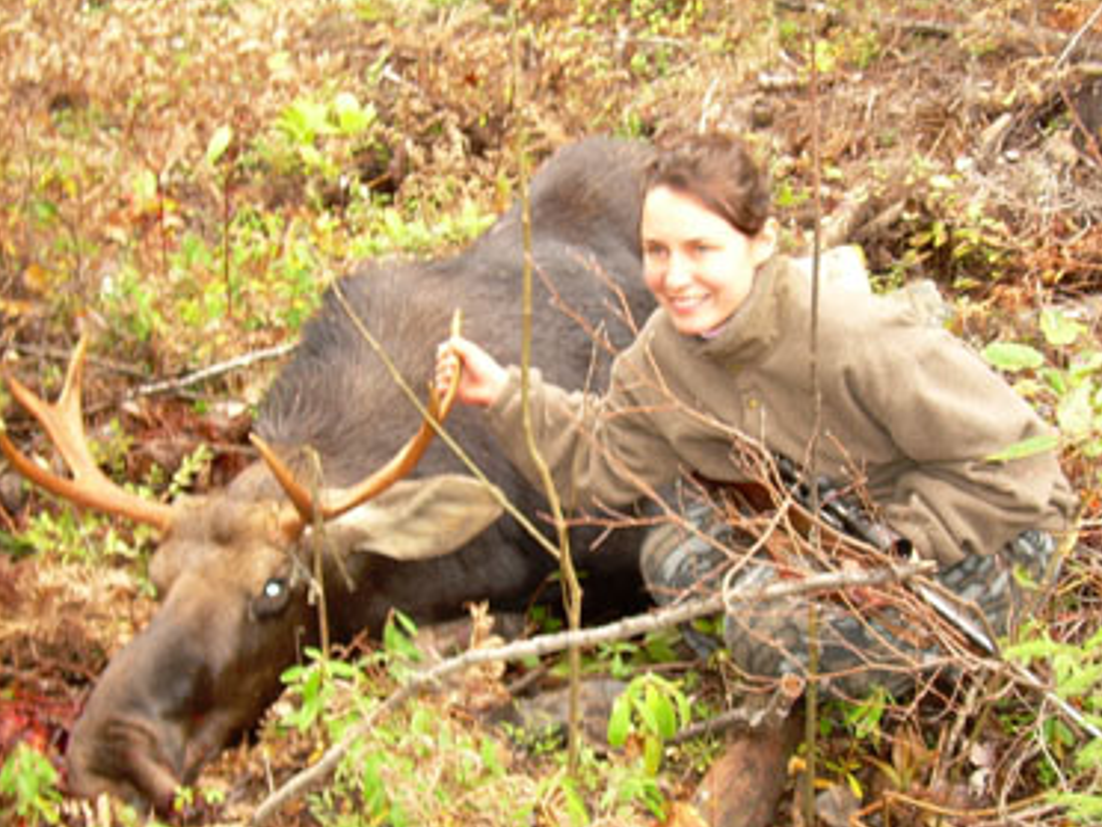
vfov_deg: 27.5
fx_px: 1687
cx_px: 542
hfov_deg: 36.2
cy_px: 452
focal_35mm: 53
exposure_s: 1/30
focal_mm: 7.7
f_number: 3
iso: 50
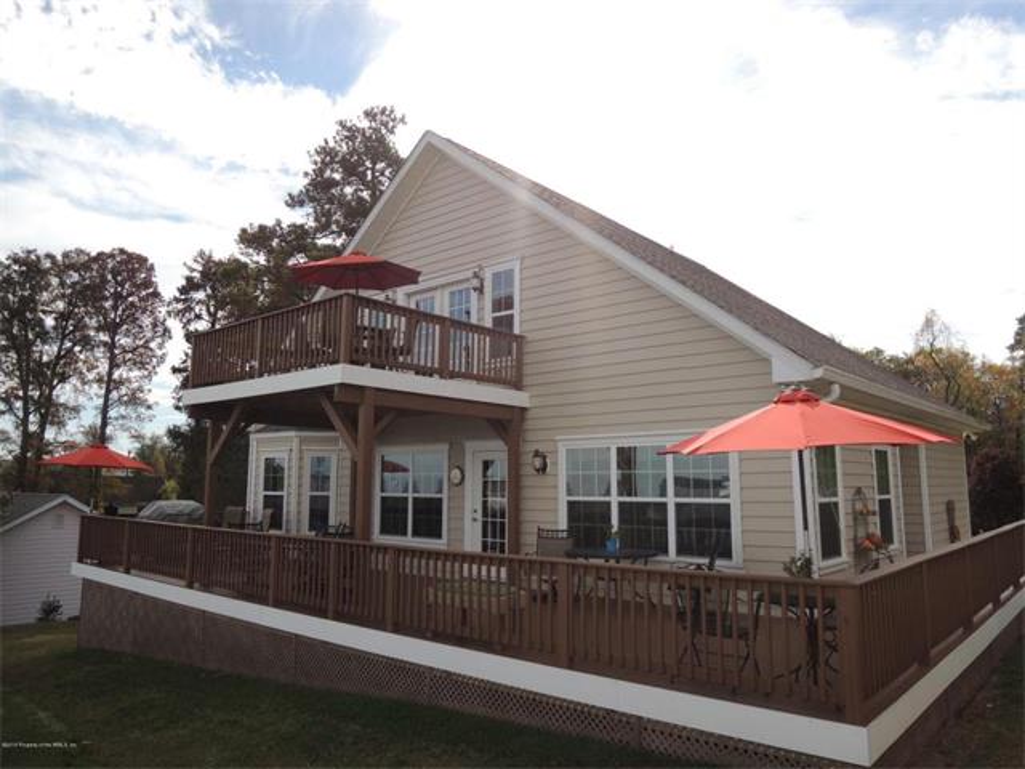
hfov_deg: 71.6
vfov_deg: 56.8
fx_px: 711
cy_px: 384
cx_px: 512
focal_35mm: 24
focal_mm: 4.3
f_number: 2.8
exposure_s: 1/1250
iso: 100
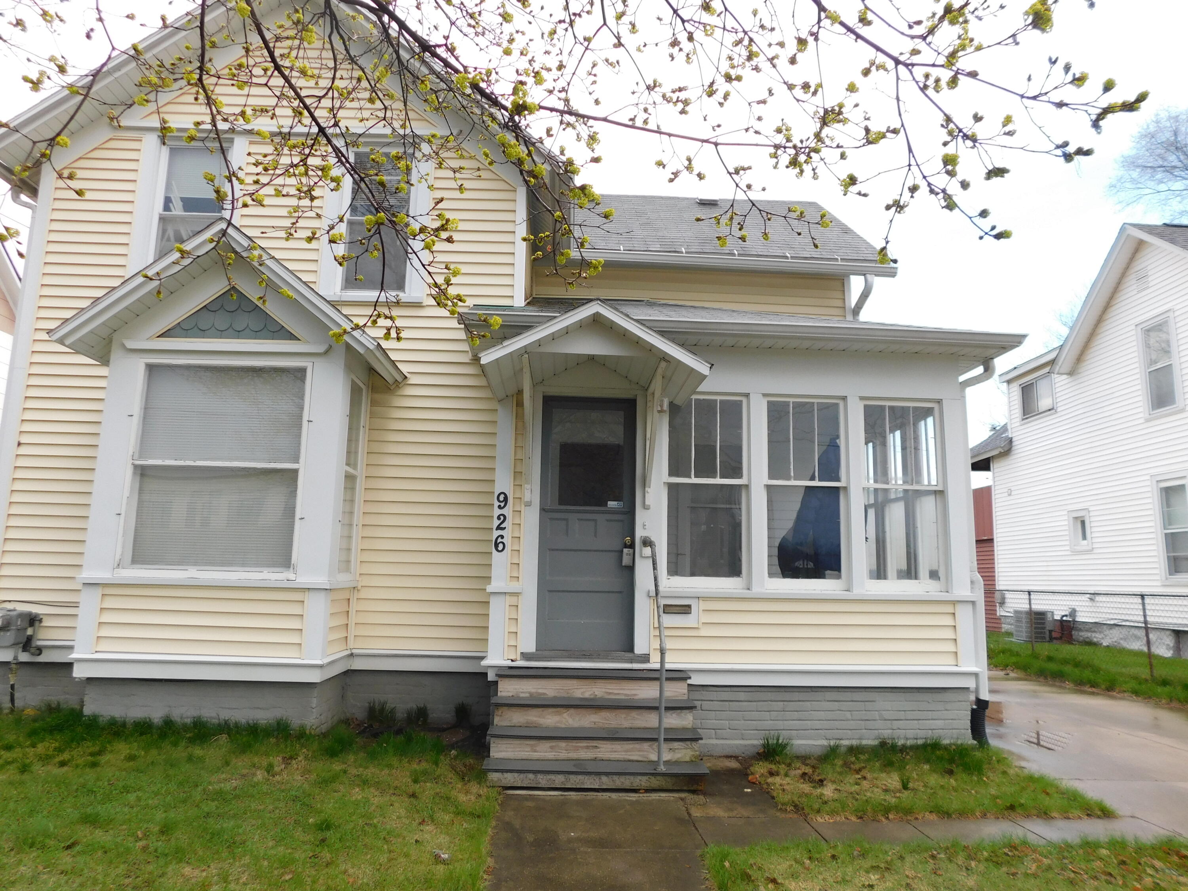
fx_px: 824
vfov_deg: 56.8
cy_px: 446
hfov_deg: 71.6
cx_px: 594
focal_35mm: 24
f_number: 3
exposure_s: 1/250
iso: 125
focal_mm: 4.1
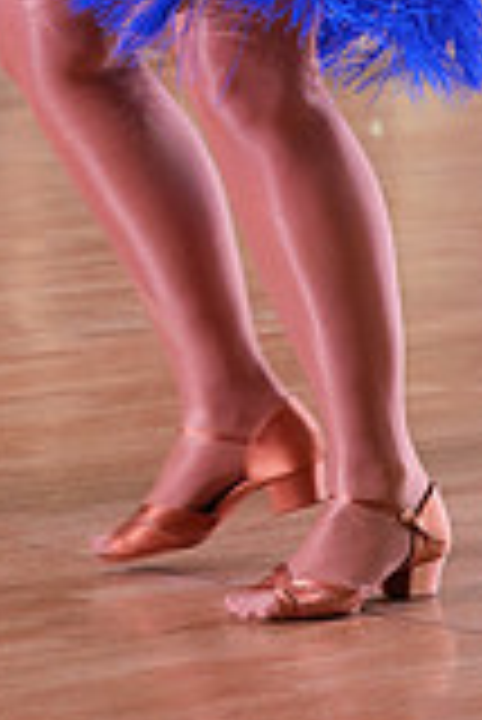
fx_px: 5070
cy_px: -284
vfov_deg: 8.0
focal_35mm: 253
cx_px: -273
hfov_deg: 5.4
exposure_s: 1/400
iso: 2000
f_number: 4
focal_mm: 70
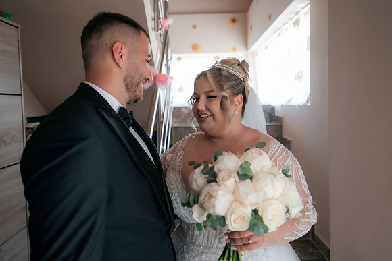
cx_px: 196
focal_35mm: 32
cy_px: 123
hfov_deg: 59.2
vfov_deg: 41.5
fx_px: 345
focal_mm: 30
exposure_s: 1/500
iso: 1600
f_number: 3.2
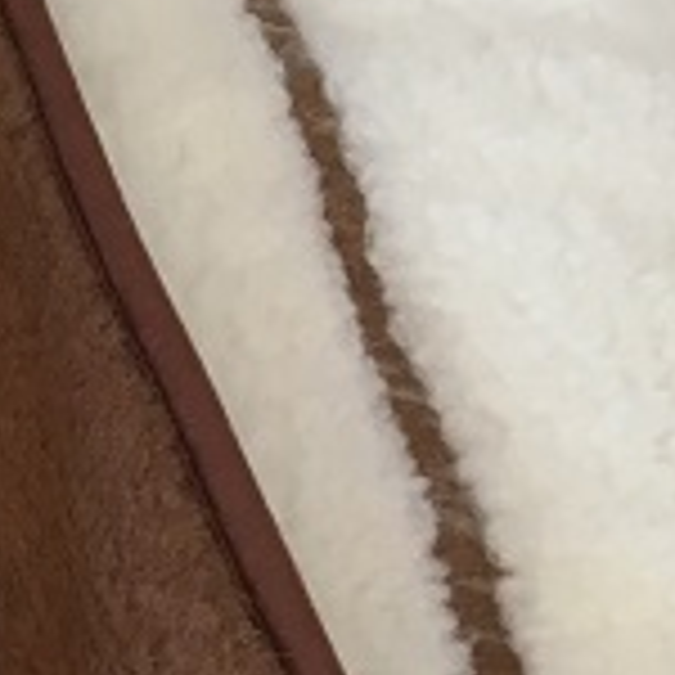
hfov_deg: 11.5
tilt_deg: -54.4
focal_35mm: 137
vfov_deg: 12.6
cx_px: -670
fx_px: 3022
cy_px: 702
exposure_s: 1/30
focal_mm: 4.15
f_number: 2.2
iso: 50
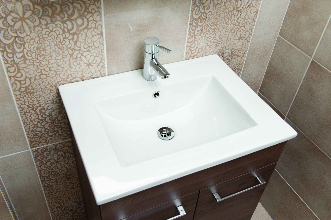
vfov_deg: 37.8
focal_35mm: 35
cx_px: 166
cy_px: 110
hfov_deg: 54.5
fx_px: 322
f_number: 8
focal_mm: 35
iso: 200
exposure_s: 1/250
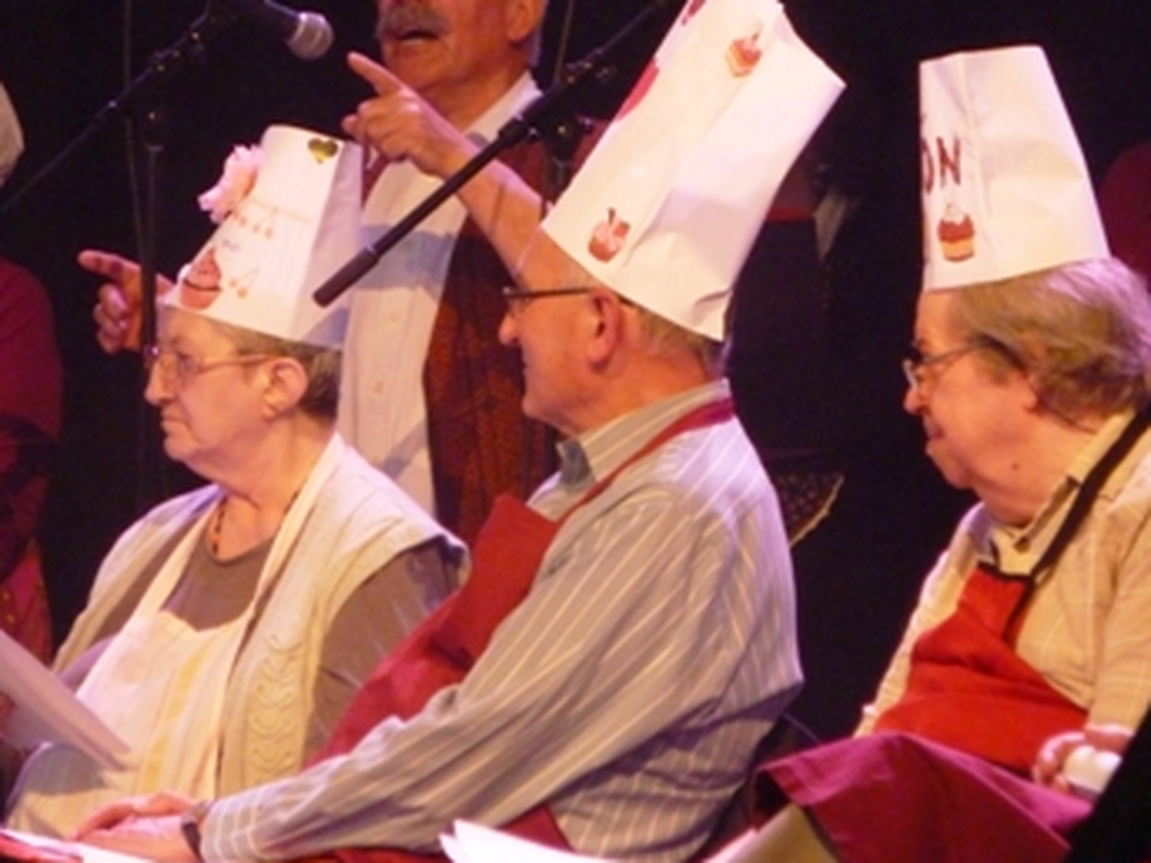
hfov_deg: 6.1
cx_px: 696
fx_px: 10840
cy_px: 361
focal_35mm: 326
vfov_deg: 4.6
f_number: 5.9
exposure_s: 1/30
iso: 800
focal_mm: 45
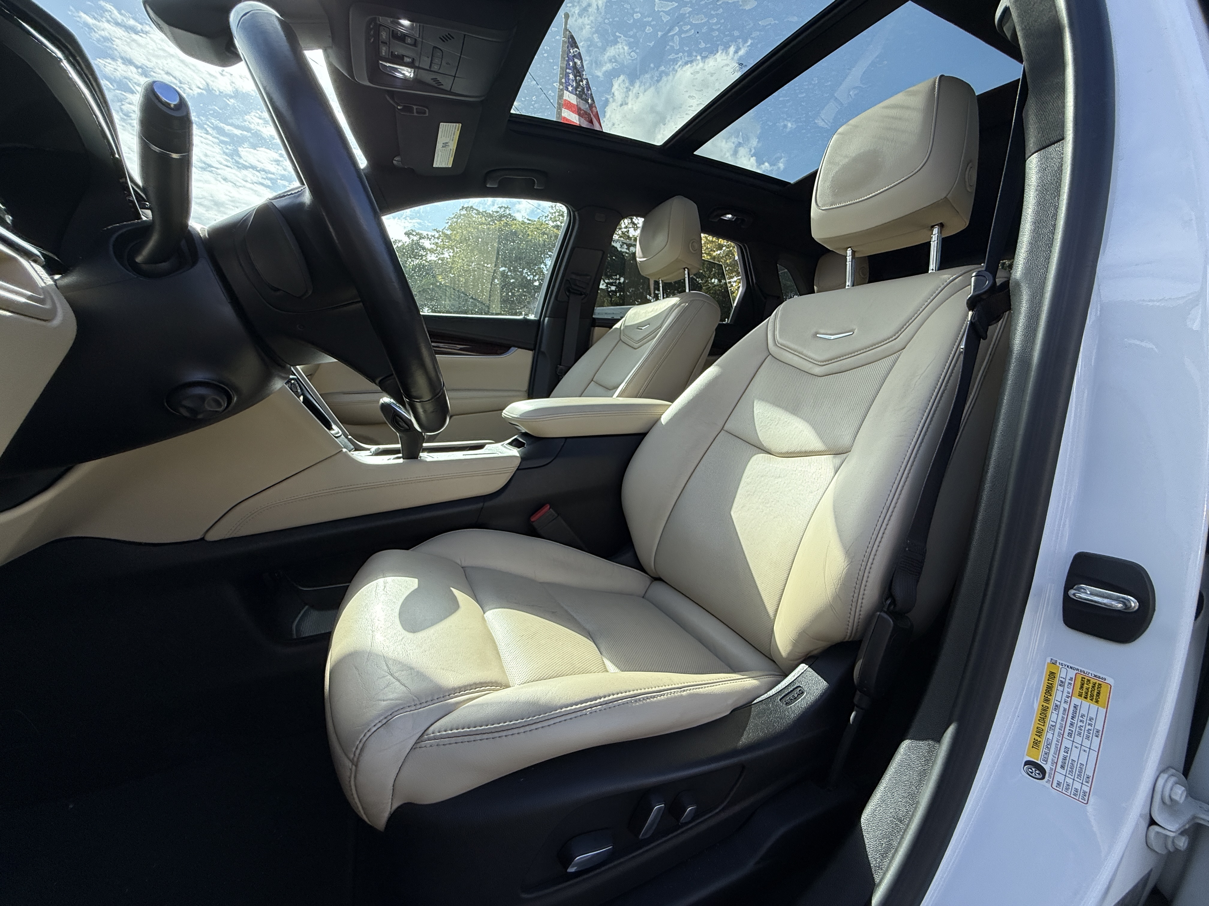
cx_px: 604
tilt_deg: -5.9
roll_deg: -0.6
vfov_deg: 85.7
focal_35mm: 14
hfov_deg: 102.1
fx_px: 489
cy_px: 453
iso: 64
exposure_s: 1/701
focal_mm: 2.22
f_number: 2.2
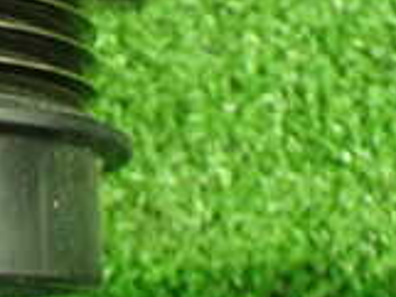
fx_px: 1282
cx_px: -113
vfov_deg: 13.0
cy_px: -22
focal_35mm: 112
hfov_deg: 16.6
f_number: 2.3
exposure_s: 1/30
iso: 1000
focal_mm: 5.4
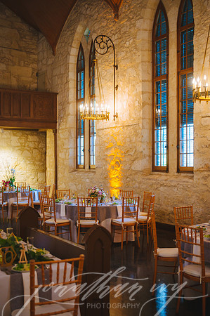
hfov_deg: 29.2
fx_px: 403
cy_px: 158
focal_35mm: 46
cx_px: 105
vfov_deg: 42.8
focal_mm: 46
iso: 1000
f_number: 2.8
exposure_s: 1/80
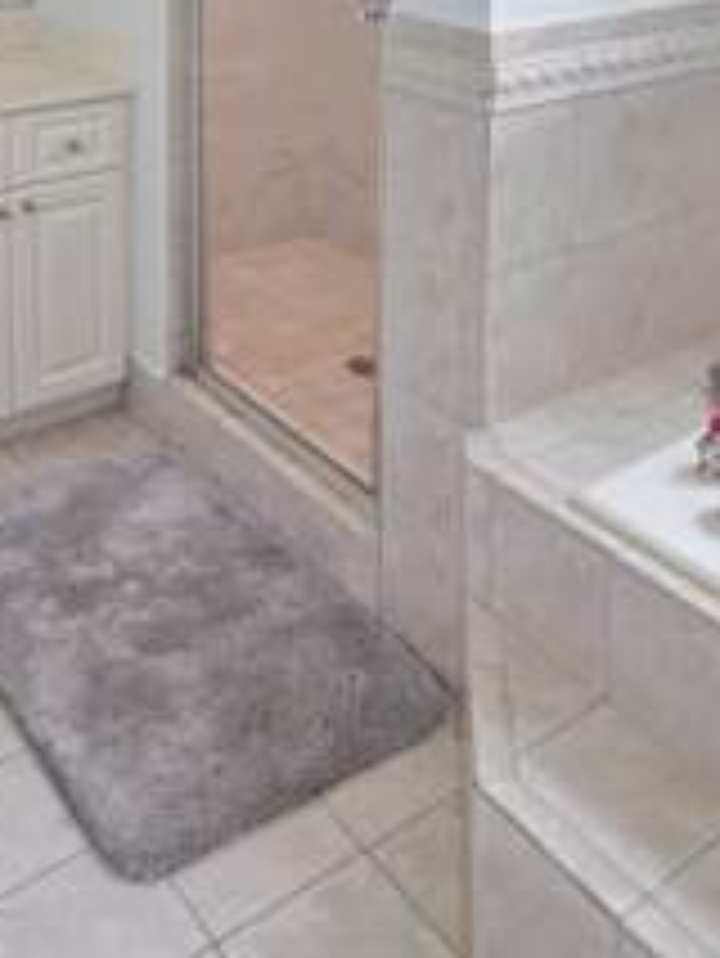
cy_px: -117
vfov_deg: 38.7
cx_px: 184
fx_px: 1080
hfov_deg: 36.1
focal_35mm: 39
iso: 160
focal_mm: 2.2
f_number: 1.9
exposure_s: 1/60
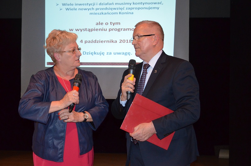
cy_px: 83
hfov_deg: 37.9
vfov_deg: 25.6
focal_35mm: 52
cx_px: 126
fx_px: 365
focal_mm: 35
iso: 3200
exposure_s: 1/60
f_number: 4.5
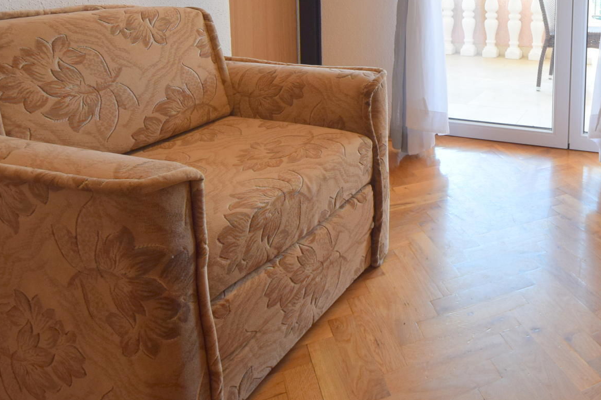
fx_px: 517
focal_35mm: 31
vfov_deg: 38.0
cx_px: 475
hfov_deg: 56.2
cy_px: 6
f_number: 4.5
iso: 400
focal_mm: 10
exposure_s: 1/80
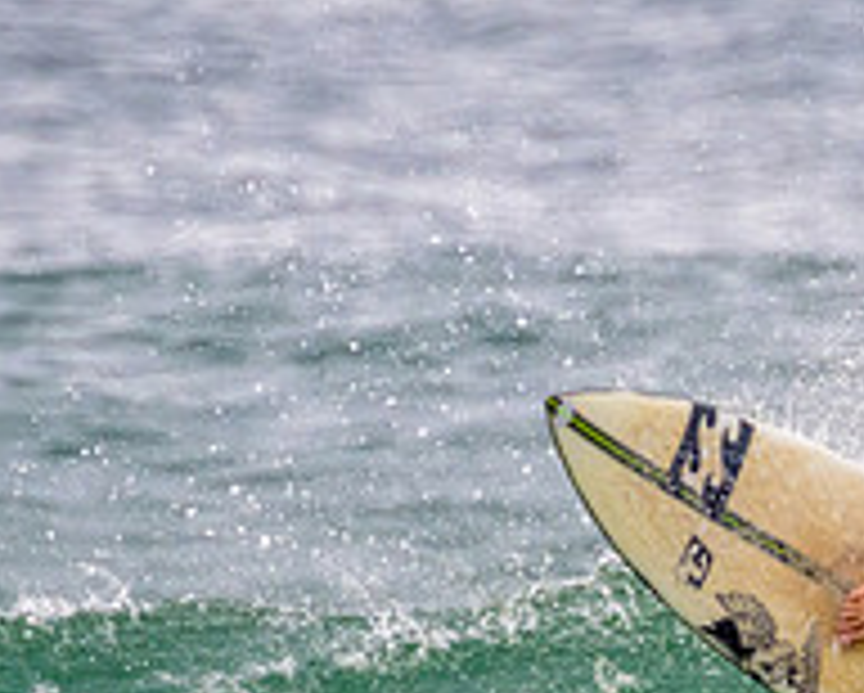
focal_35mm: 2928
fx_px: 74948
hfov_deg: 0.7
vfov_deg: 0.5
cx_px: 760
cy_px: 539
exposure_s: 1/2000
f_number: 11
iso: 2200
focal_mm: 800
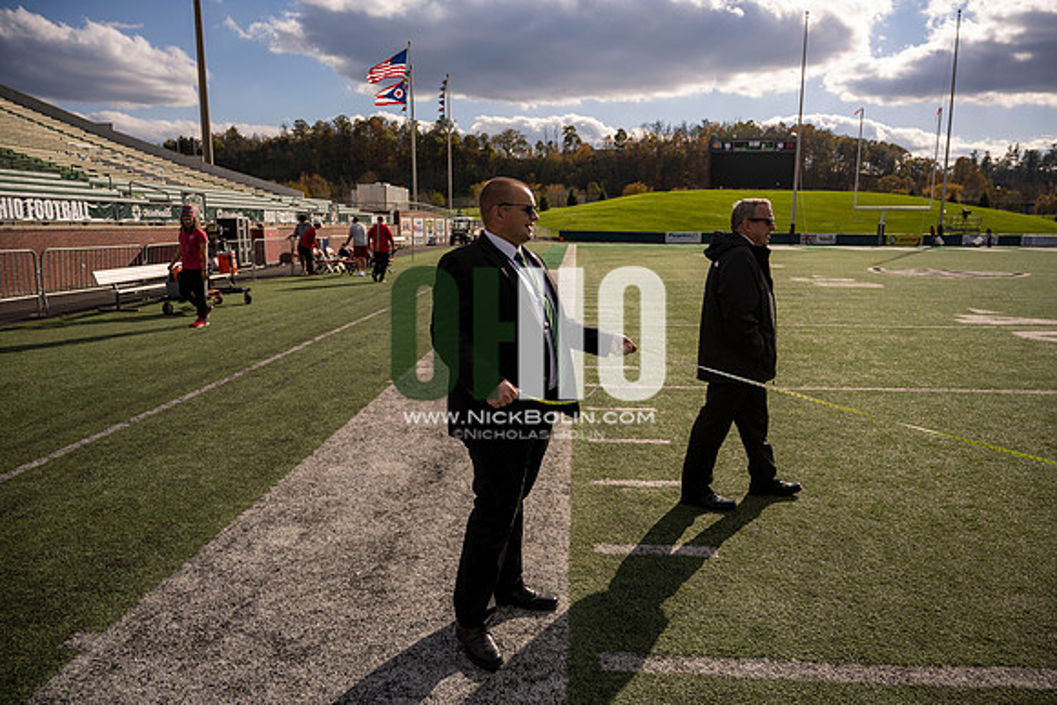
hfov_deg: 73.7
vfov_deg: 53.2
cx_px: 528
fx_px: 705
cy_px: 352
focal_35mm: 24
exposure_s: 1/2000
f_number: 4
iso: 125
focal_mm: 24
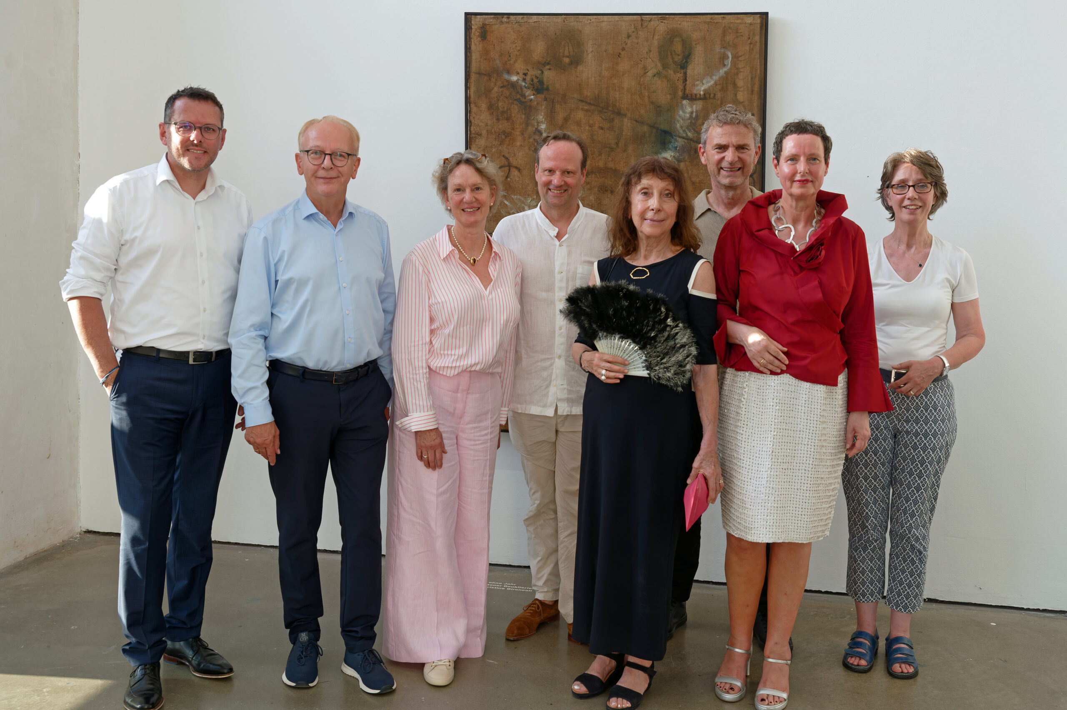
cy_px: 355
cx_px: 534
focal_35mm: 34
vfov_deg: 39.4
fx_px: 992
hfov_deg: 56.5
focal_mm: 33.5
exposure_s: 1/100
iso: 100
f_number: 5
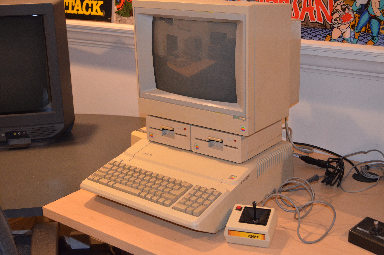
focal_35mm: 52
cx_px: 192
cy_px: 128
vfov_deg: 25.6
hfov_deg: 37.9
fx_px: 559
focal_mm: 35
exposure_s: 1/60
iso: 2500
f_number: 5
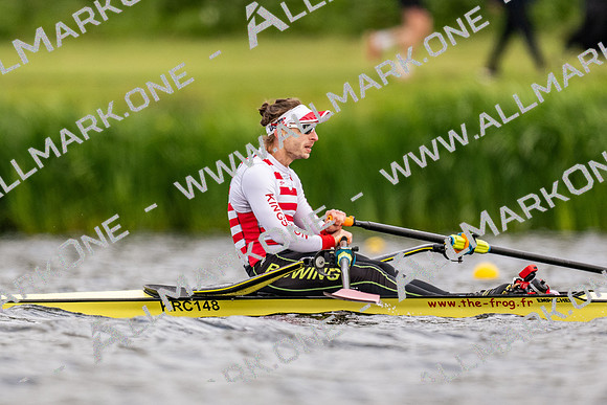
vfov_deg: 1.5
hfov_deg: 2.3
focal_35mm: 900
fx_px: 15186
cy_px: 202
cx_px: 304
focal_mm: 600
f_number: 4
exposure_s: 1/2500
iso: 800
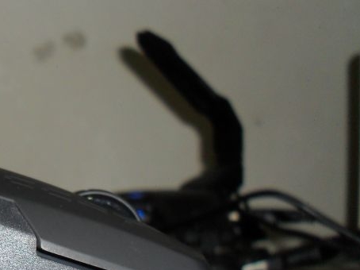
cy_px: 216
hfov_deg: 23.3
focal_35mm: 79
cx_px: -29
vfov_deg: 18.5
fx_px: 821
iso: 200
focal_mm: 6.3
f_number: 3.2
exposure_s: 1/45
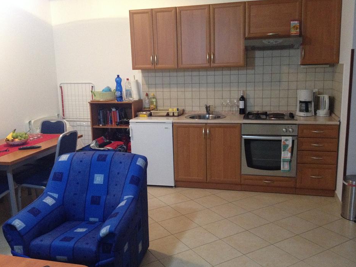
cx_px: 174
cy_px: 134
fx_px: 380
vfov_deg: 38.7
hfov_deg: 50.1
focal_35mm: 37
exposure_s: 1/20
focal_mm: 4.28
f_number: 2.4
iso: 400
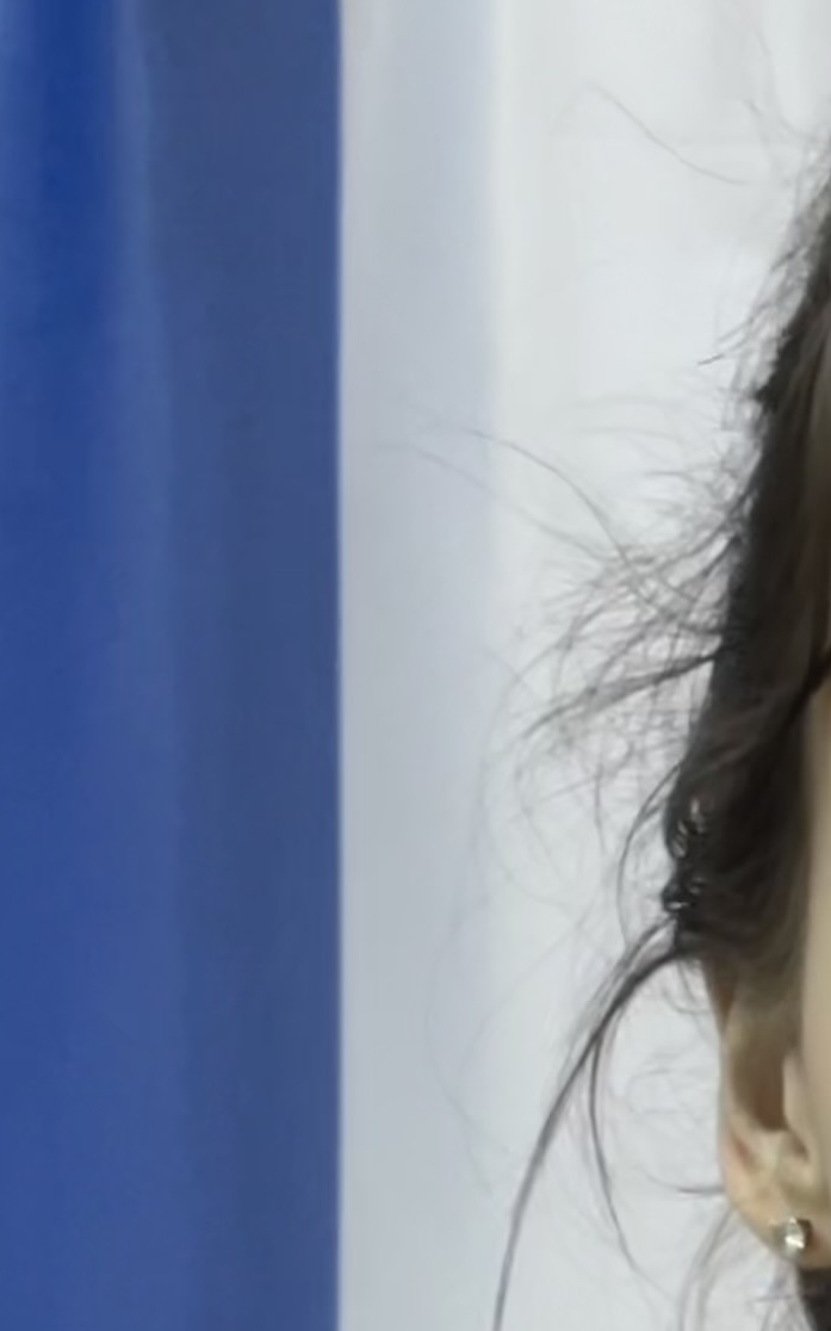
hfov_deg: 13.8
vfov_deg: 21.7
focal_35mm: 88
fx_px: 3190
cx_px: 1320
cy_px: 1621
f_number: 2.2
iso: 160
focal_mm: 2.71
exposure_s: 1/50
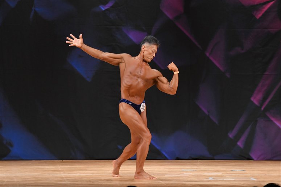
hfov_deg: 8.1
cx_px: 140
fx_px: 1989
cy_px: 94
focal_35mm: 255
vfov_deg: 5.4
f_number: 5.6
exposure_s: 1/400
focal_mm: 170
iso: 3200
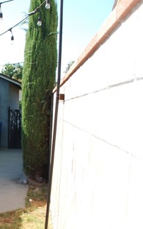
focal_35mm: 55
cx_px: -31
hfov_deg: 21.7
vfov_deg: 36.9
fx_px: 344
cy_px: 125
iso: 100
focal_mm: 18
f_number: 4.5
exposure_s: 1/200
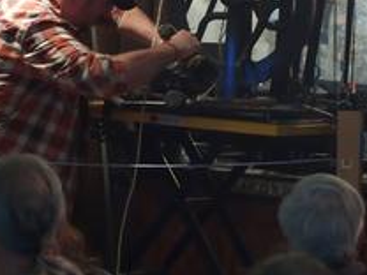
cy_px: 35
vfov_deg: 6.9
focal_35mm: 215
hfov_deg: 9.2
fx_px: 2279
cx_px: 118
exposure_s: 1/25
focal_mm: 24
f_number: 2.8
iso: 1000
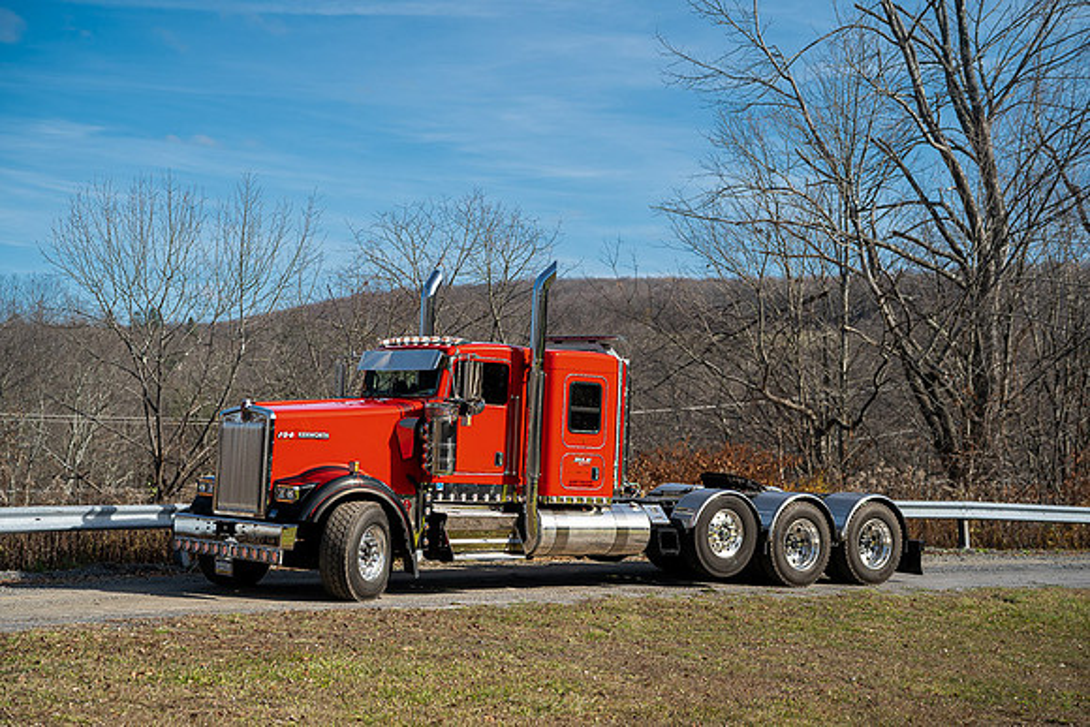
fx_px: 1847
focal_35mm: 61
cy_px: 364
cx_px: 545
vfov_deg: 22.3
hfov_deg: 32.9
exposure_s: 1/100
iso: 100
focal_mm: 61
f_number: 2.8
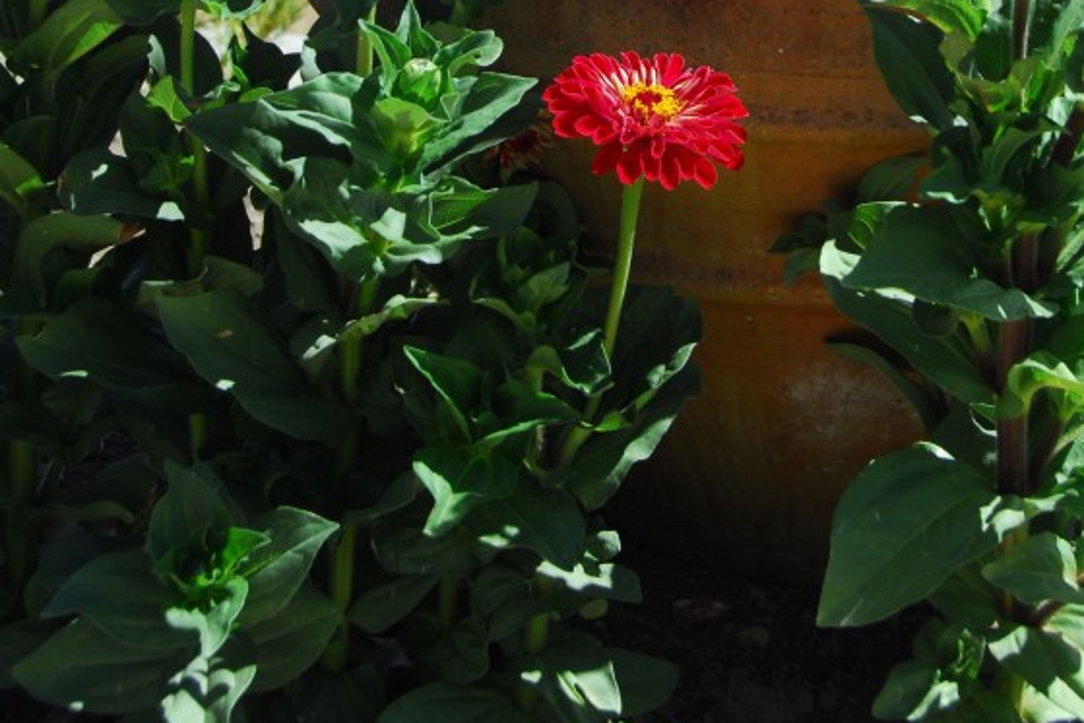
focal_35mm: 110
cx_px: 602
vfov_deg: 12.1
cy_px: -188
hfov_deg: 18.6
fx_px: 3313
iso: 100
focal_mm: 40
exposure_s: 1/200
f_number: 6.3
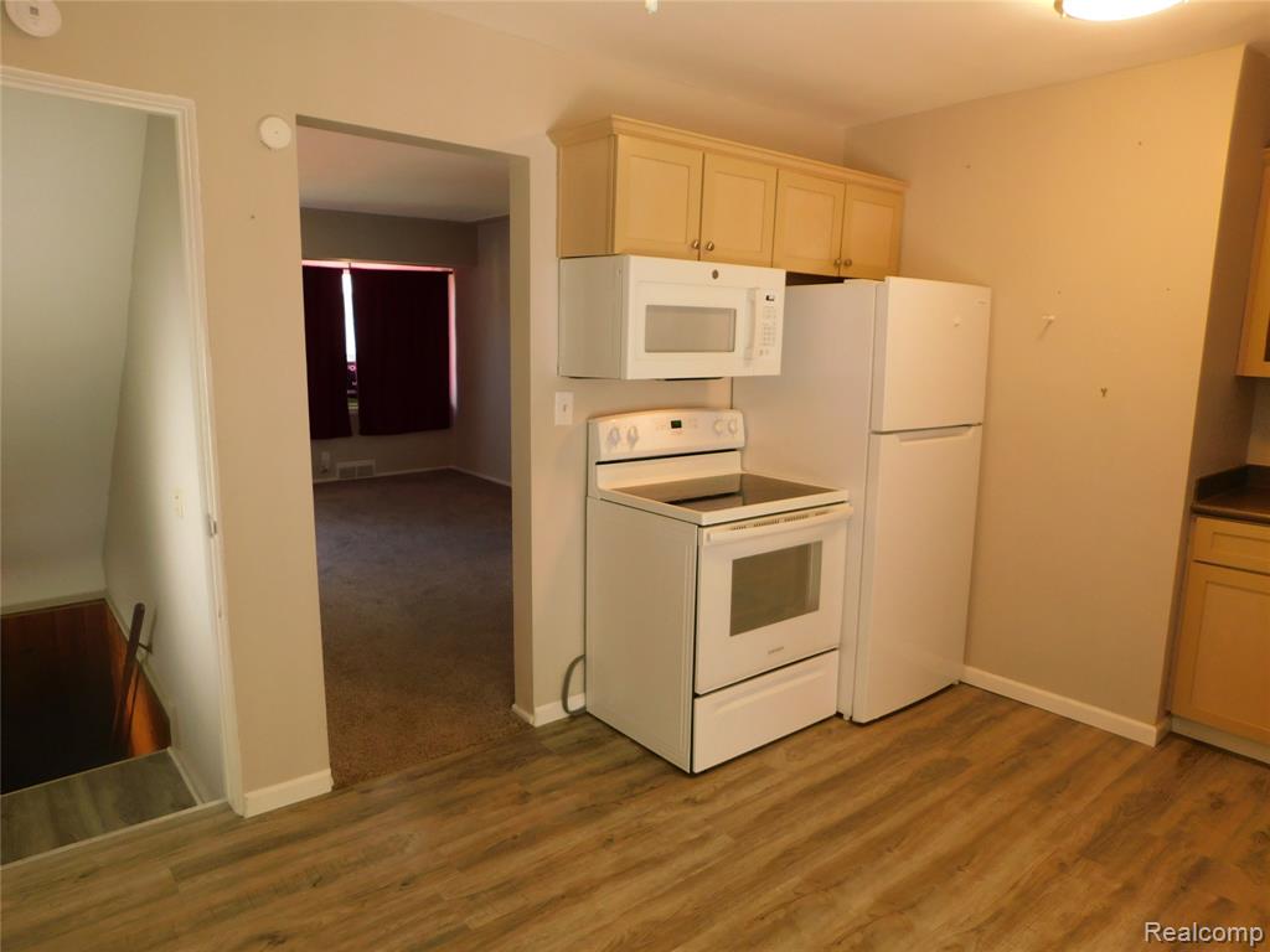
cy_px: 476
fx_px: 844
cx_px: 635
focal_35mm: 23
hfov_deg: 73.9
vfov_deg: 58.9
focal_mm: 4
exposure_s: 1/30
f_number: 3
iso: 140
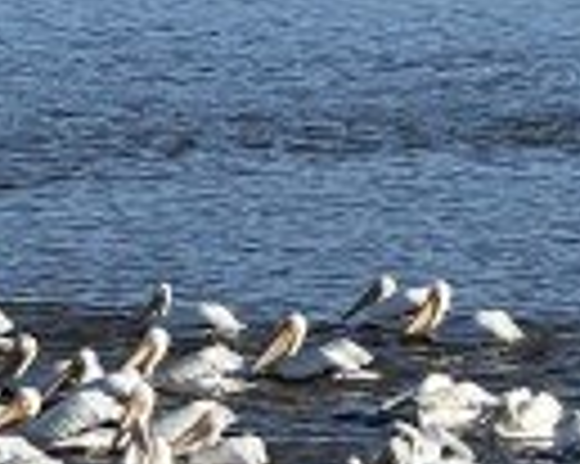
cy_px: 487
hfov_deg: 3.4
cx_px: 1610
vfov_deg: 2.8
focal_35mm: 560
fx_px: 9606
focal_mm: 9
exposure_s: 1/708
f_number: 2.8
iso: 32
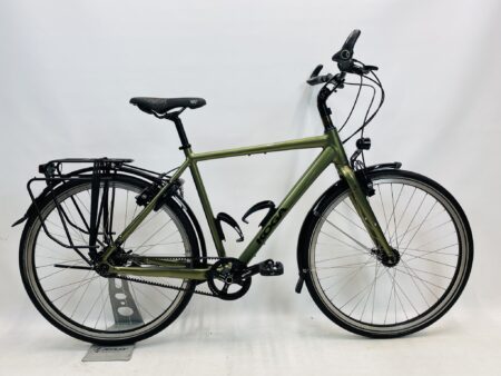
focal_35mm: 26
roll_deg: +1.8
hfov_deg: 67.3
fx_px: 377
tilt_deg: -8.4
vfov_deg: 53.1
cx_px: 250
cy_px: 188
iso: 50
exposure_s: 1/100
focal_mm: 4.25
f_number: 1.8
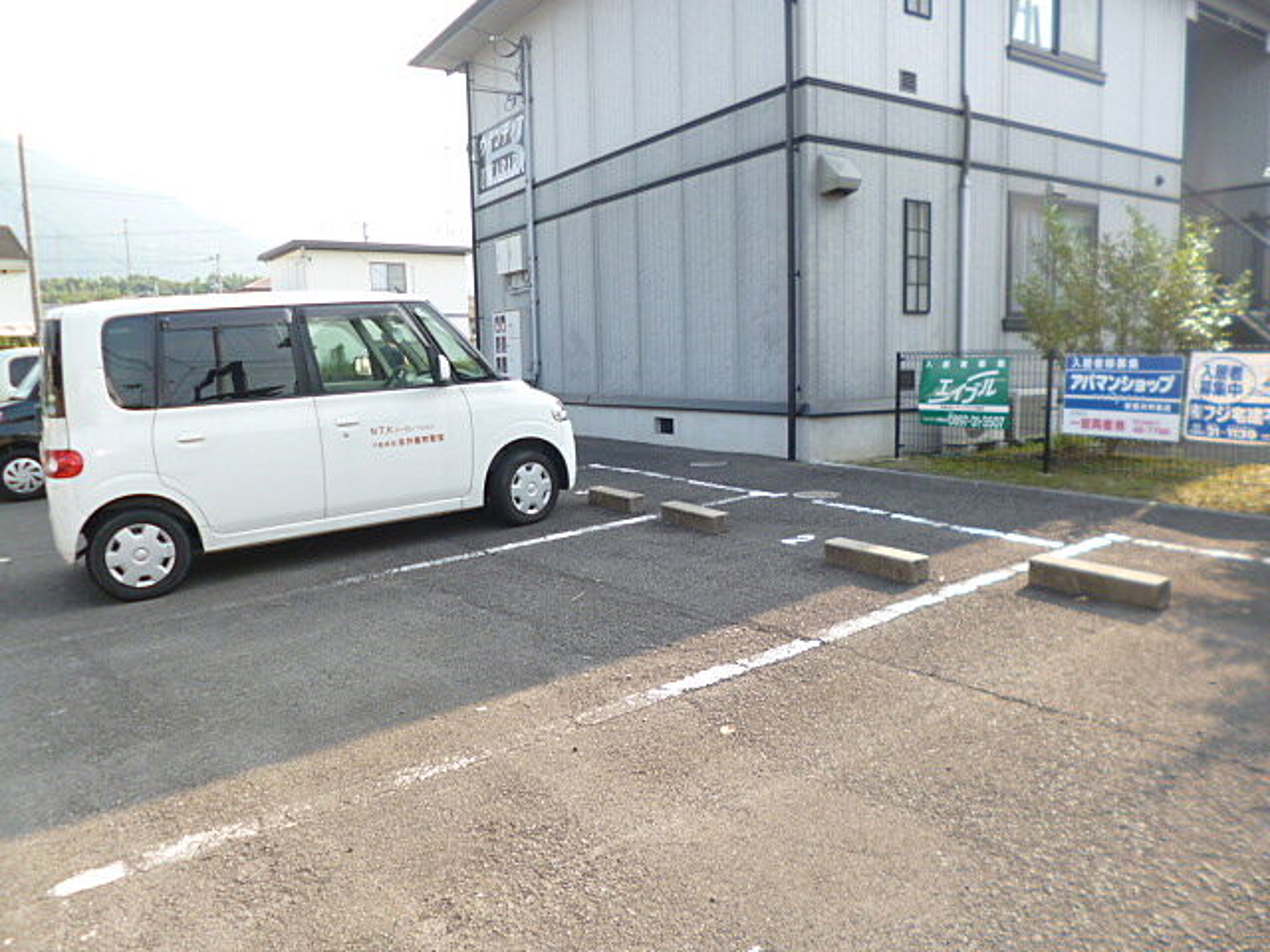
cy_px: 476
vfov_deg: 56.8
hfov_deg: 71.6
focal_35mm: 24
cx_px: 635
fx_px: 881
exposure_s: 1/400
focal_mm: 4.3
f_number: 2.5
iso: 100
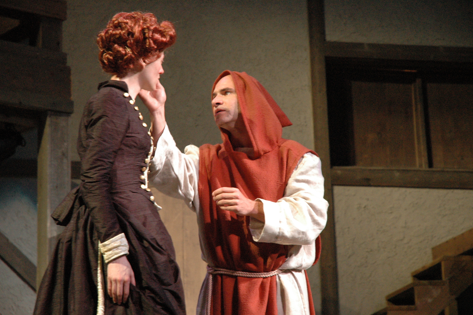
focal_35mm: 107
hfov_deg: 19.1
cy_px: 158
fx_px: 1406
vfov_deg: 12.8
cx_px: 233
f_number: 4.5
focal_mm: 70
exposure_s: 1/13
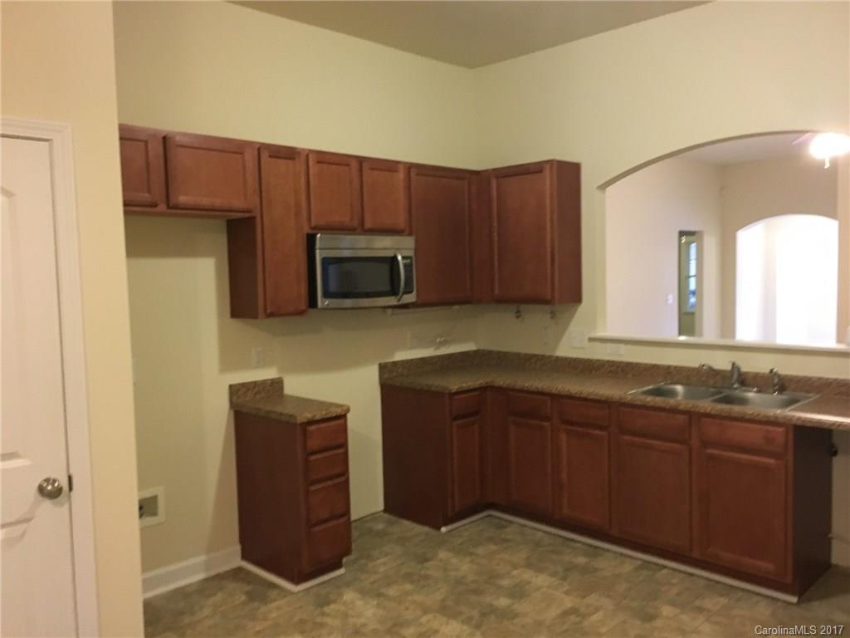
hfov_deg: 61.7
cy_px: 319
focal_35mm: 29
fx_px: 712
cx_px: 425
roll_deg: +1.7
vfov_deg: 48.2
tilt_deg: -1.5
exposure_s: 1/15
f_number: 2.2
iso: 200
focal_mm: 4.15
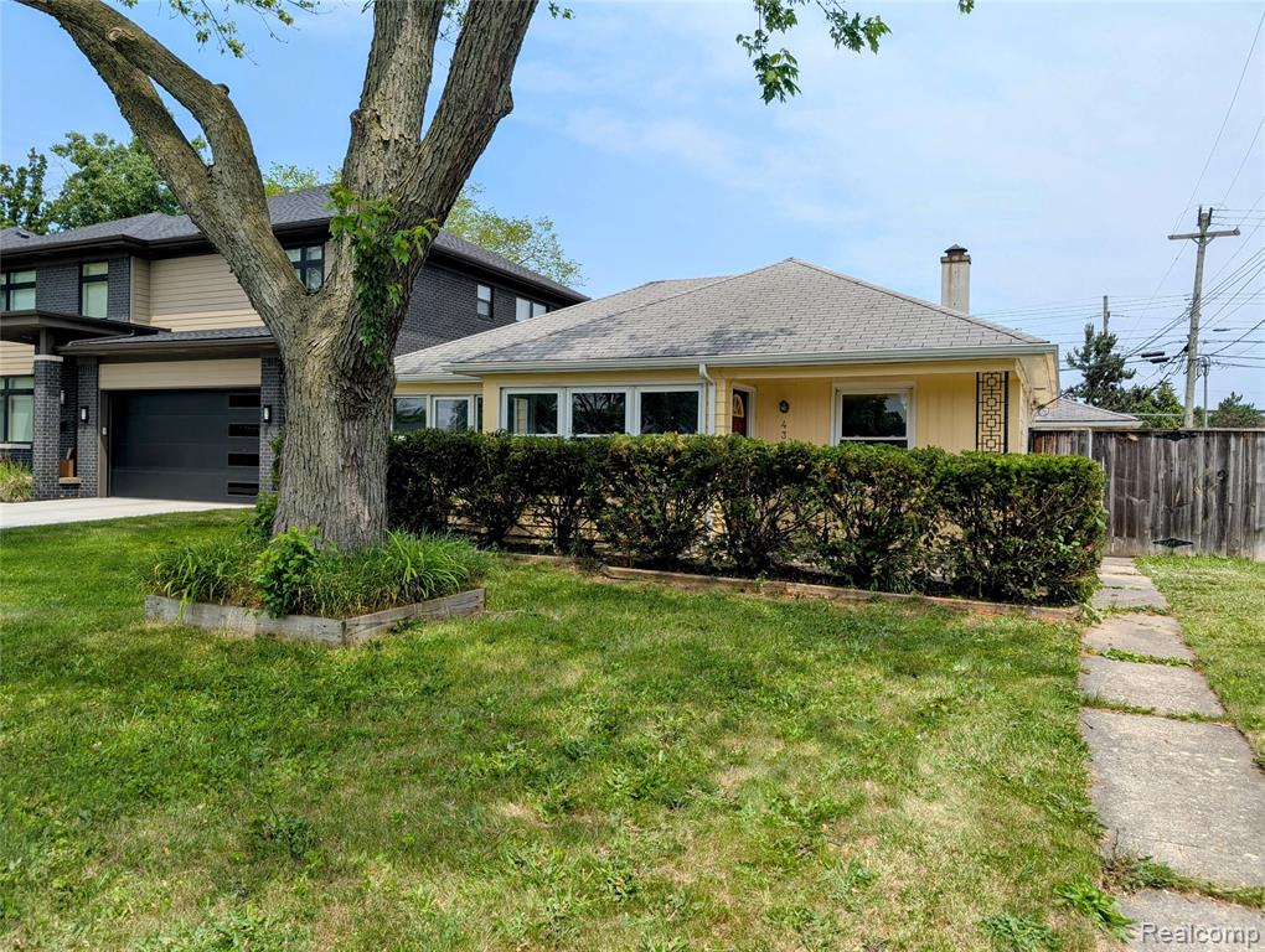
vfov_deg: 56.9
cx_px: 632
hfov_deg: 71.5
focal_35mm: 24
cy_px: 476
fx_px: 878
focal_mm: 6.9
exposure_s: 1/980
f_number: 1.68
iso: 21
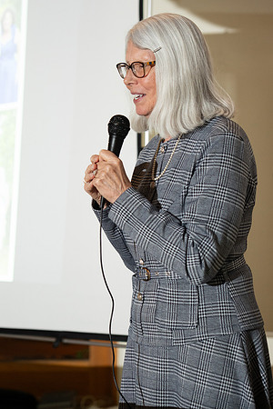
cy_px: 204
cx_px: 136
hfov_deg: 15.0
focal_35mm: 91
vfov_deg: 22.4
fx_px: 1035
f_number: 2.8
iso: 1600
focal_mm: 61.1
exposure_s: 1/125
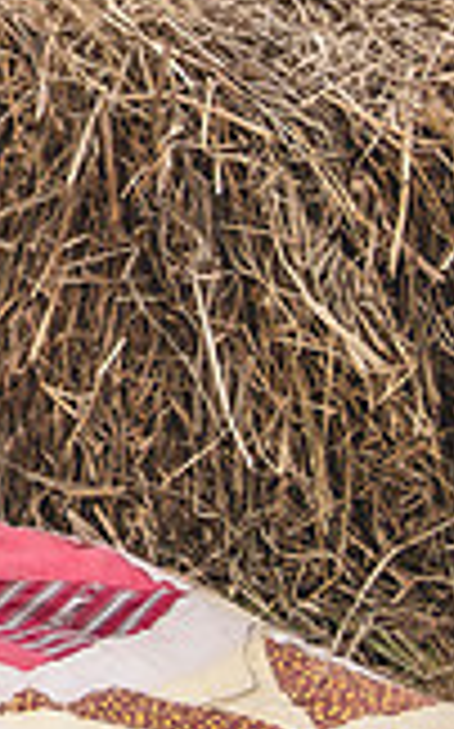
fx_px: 2618
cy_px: -2
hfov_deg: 8.7
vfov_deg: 15.5
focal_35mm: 132
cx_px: -764
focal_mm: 29
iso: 100
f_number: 2.8
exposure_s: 1/400
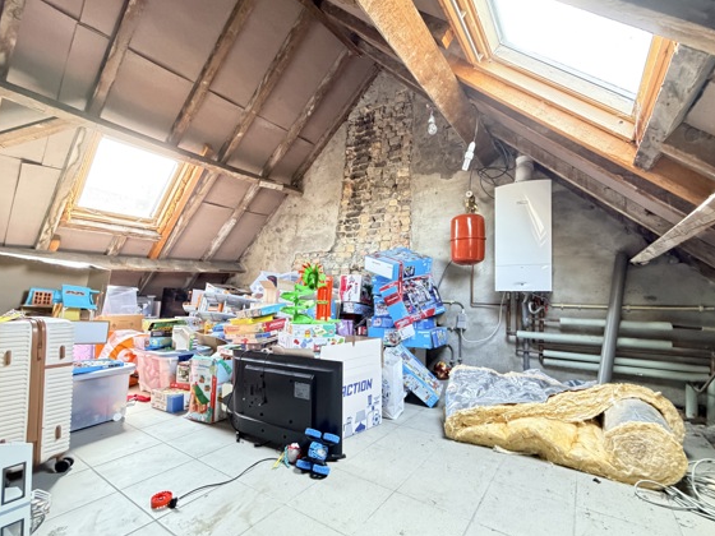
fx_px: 330
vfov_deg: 78.0
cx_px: 377
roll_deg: -0.5
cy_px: 286
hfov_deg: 94.4
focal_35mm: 16
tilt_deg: +0.2
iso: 640
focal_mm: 2.22
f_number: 2.2
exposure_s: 1/60
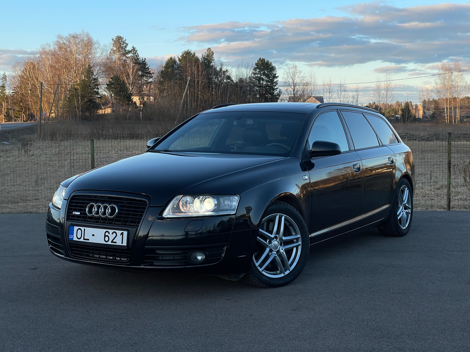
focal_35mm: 53
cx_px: 231
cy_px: 177
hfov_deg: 36.2
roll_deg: +0.8
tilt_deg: -3.2
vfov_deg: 27.5
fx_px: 720
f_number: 2
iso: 32
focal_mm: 6
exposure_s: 1/343
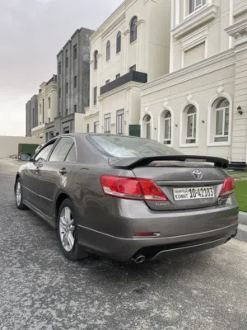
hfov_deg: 54.9
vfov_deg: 69.4
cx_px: 124
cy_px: 165
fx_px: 238
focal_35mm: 25
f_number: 1.6
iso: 32
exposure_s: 1/901
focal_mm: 5.1
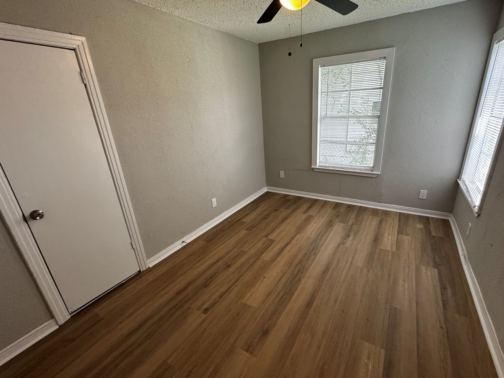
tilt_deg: -20.8
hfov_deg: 94.4
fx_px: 233
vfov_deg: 78.1
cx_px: 268
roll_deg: +2.7
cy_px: 189
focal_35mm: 16
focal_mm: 2.22
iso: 250
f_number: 2.2
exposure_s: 1/120
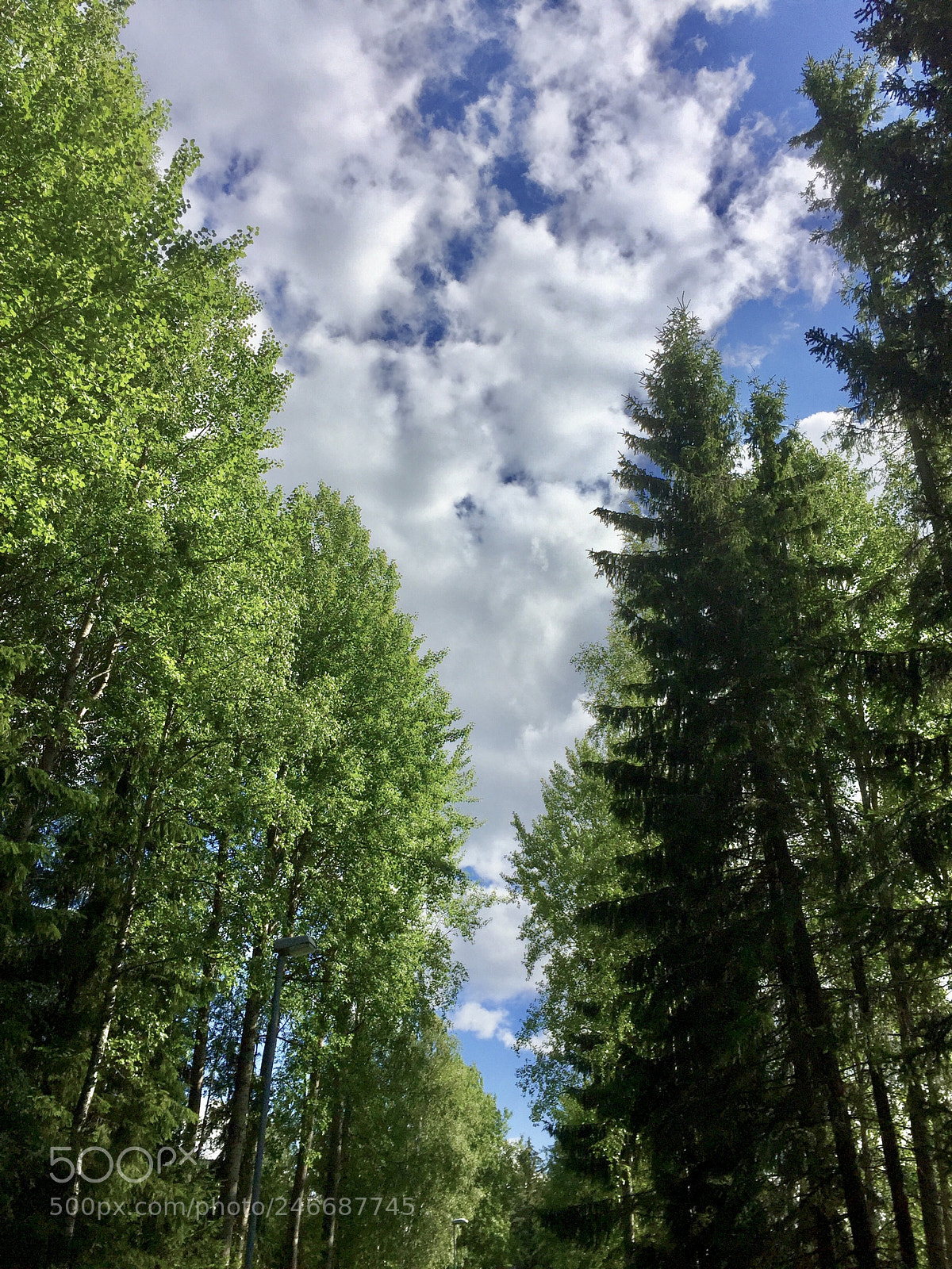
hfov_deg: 48.2
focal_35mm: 29
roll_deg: -1.7
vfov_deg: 61.7
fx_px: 1063
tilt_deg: +34.0
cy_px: 634
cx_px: 476
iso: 32
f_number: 2.2
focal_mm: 4.15
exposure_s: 1/3597
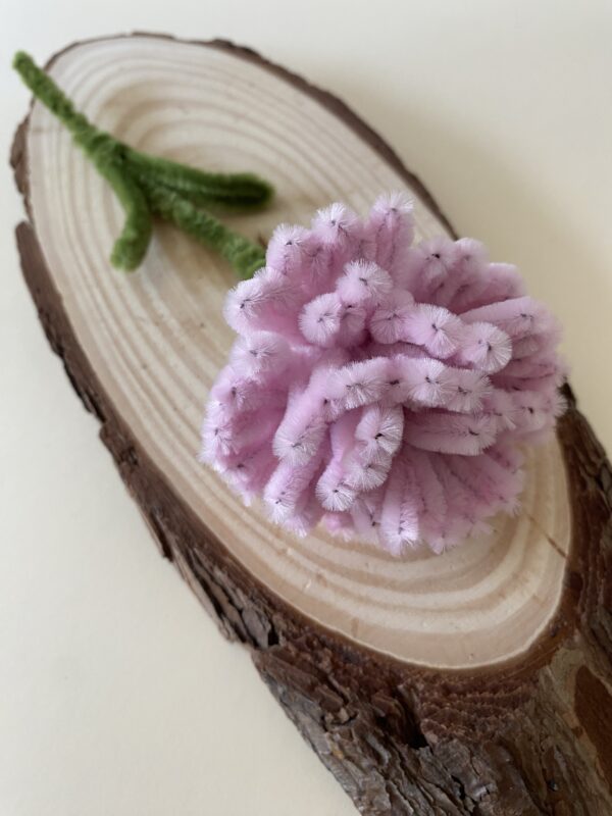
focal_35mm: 25
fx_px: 589
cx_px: 306
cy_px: 408
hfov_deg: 54.9
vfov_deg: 69.4
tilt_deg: -62.7
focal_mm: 4.25
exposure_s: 1/94
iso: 125
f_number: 1.8
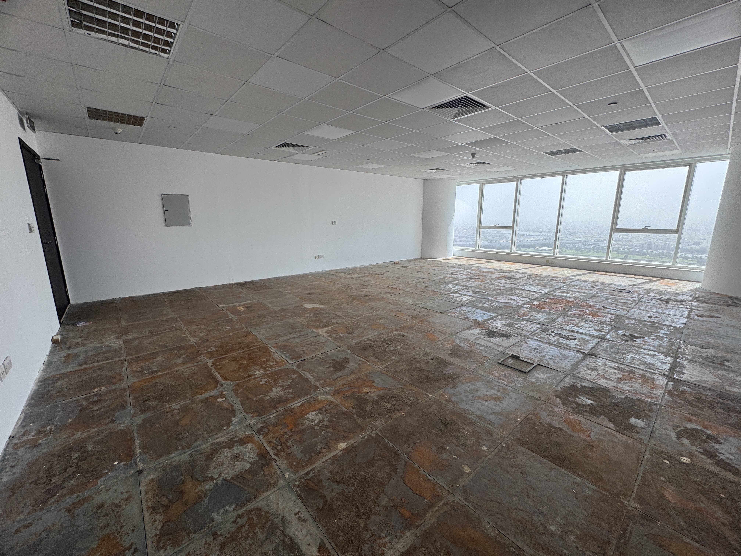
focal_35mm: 14
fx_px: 300
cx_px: 370
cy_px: 278
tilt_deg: -11.9
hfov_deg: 102.1
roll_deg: -0.5
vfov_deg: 85.7
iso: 40
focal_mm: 2.22
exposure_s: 1/174
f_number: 2.2
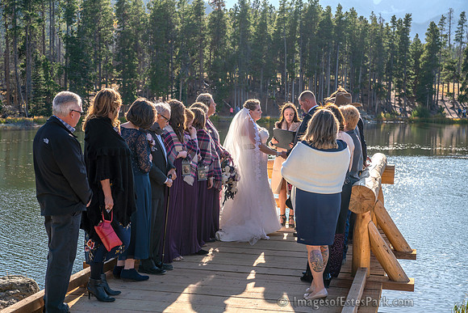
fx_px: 780
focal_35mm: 60
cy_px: 156
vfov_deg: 22.6
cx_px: 234
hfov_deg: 33.4
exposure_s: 1/320
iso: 160
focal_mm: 60
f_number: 5.6
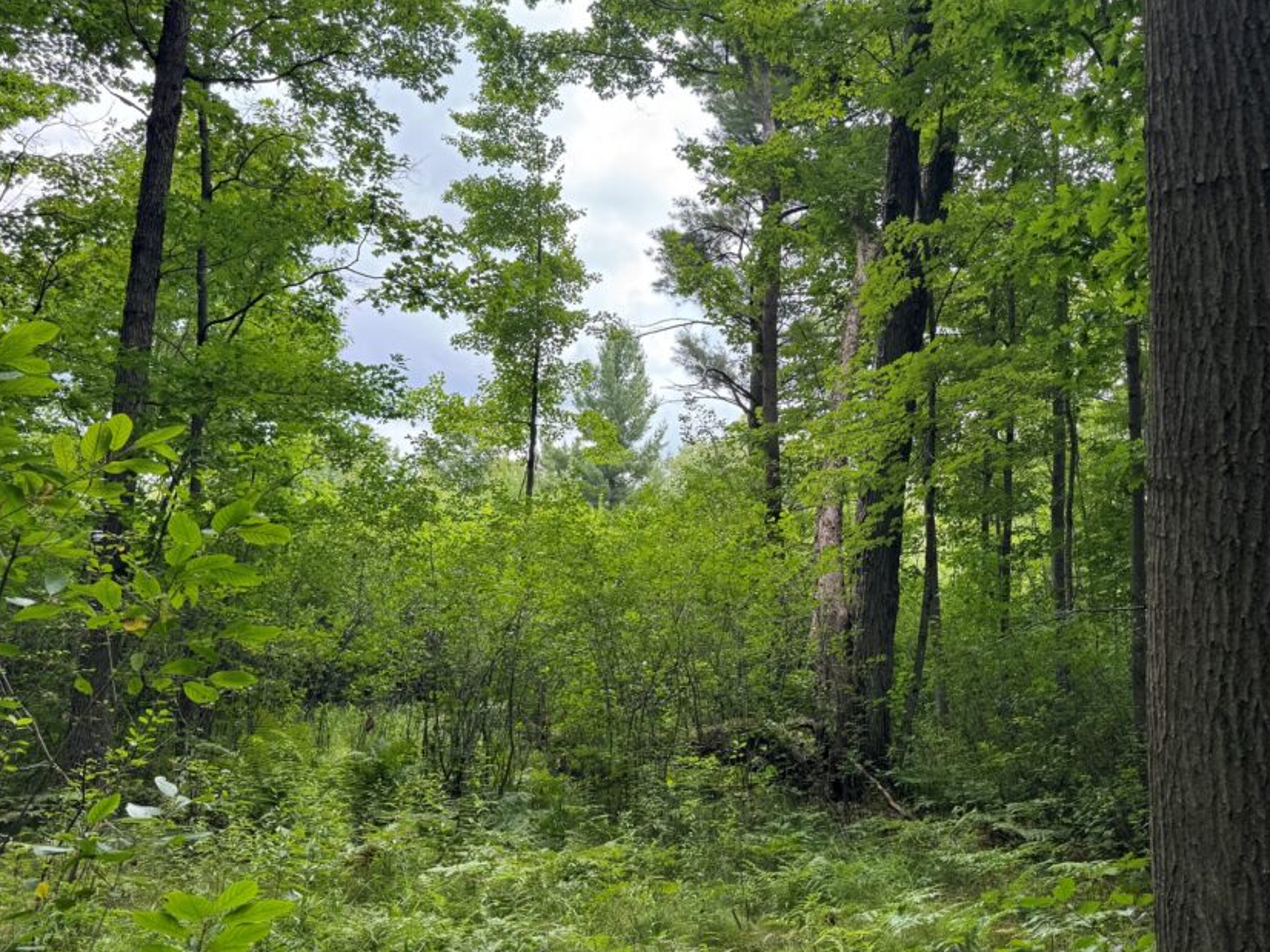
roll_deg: -1.7
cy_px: 391
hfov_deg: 57.9
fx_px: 1137
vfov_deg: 45.2
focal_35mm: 31
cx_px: 757
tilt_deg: +9.5
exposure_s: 1/553
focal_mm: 6.76
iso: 80
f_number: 1.78
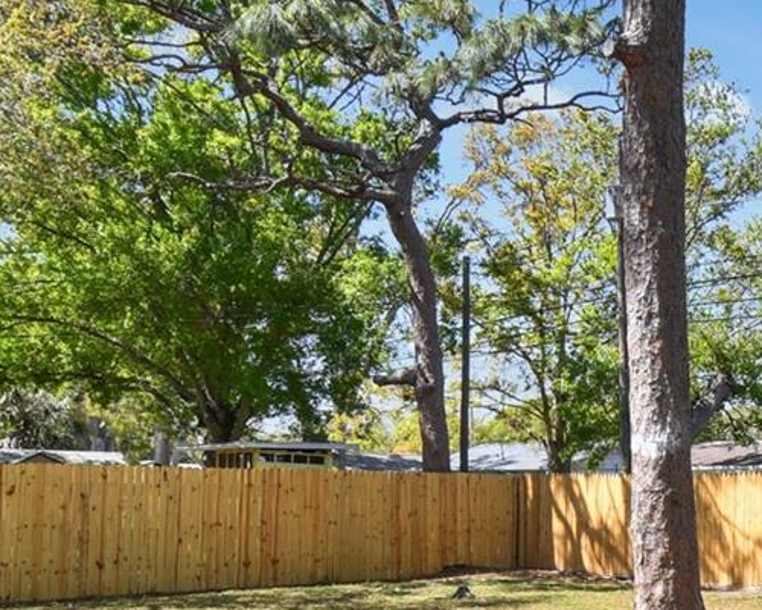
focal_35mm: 45
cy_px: 540
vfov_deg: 31.9
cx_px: 803
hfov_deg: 36.0
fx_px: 1015
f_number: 7.1
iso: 100
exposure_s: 1/125
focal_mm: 10
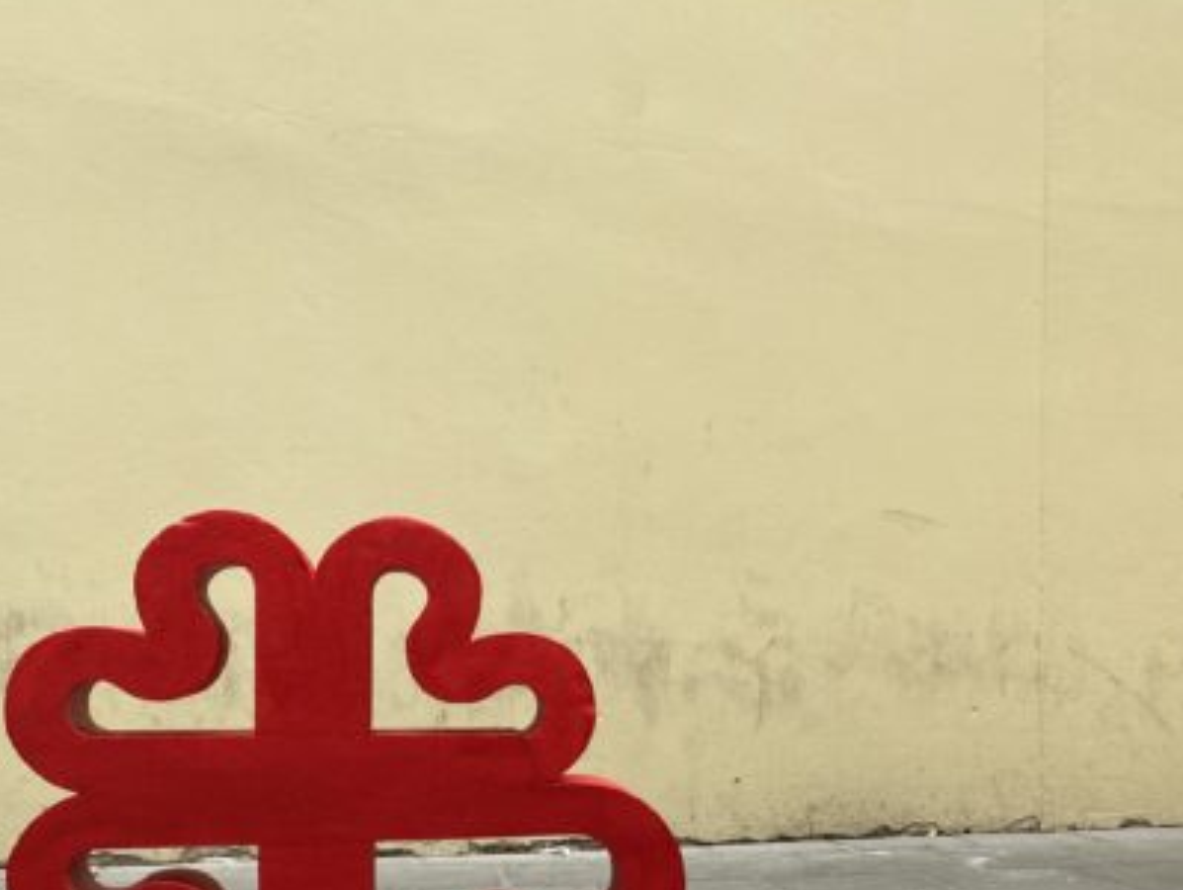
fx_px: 1710
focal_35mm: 50
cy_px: 721
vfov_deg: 28.5
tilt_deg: -1.5
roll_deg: -0.3
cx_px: 972
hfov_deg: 36.6
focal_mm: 4.25
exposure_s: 1/560
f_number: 1.8
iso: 32
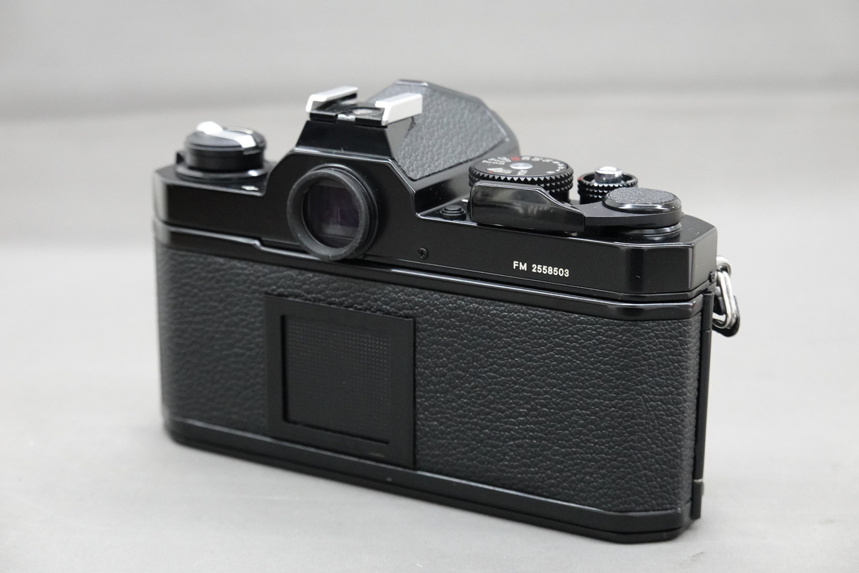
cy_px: 286
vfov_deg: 18.7
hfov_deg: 27.7
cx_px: 430
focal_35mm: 73
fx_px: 1742
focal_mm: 26.9
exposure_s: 1/80
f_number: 4.5
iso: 1600
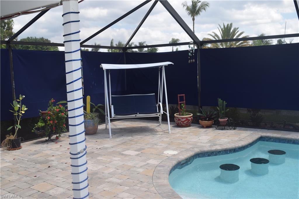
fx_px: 311
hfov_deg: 51.3
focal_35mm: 38
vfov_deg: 35.5
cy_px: 100
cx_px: 150
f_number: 7.1
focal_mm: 25
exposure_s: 1/200
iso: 100
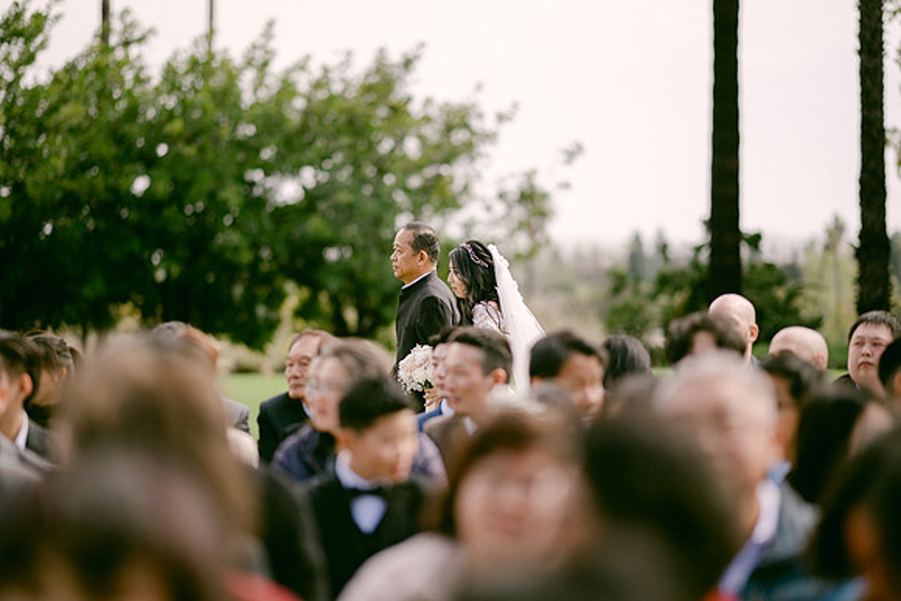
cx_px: 450
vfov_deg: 13.0
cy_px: 300
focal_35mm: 105
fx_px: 2628
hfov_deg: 19.5
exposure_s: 1/6400
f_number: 1.4
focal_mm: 105
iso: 200
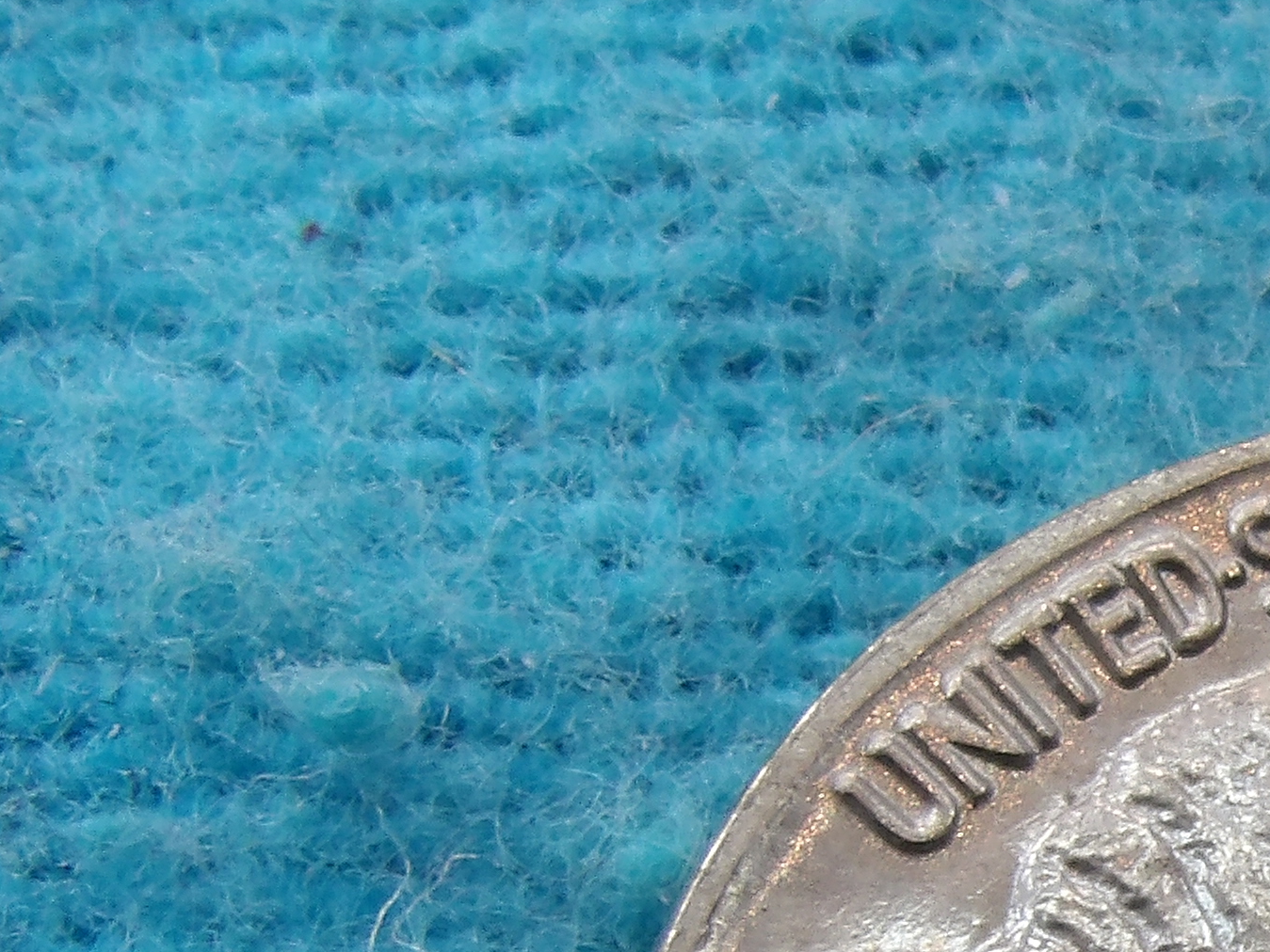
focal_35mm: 196
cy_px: 1230
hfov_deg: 9.9
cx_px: 1595
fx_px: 7192
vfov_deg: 7.5
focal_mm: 9.2
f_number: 5.3
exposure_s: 1/15
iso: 200
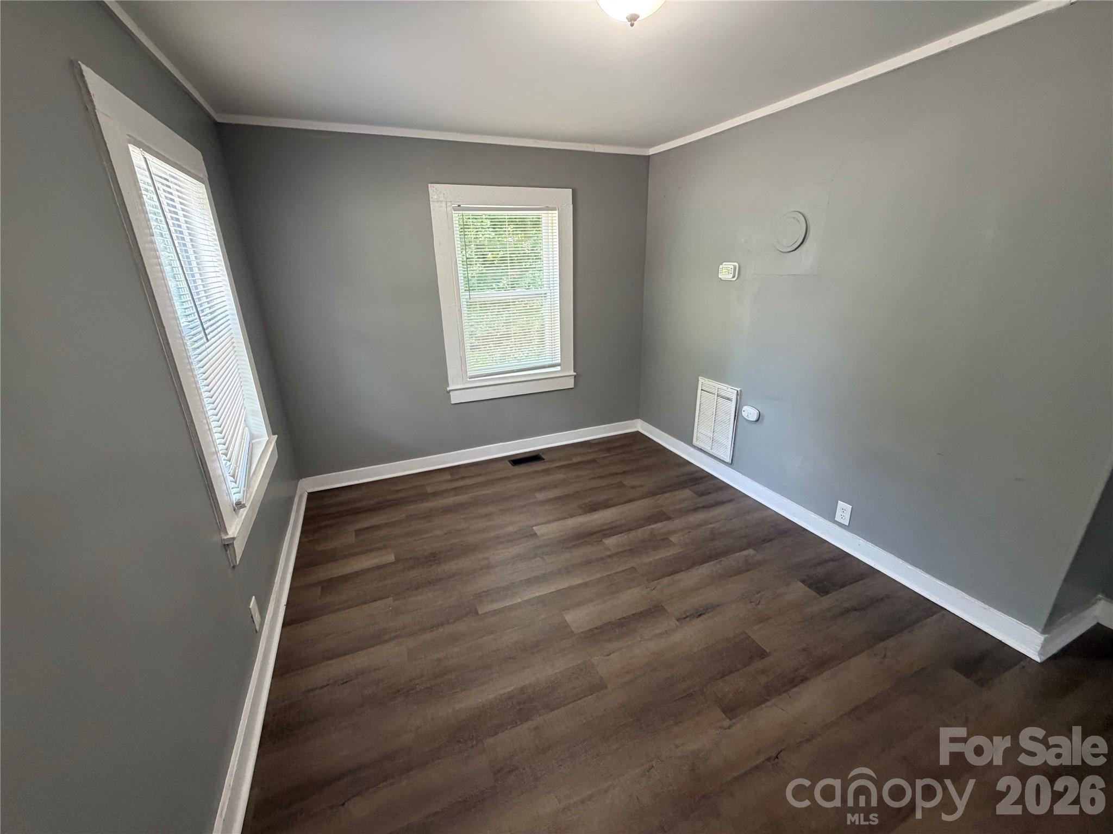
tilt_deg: -18.3
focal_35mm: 14
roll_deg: +0.9
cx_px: 556
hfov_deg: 102.1
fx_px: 450
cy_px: 417
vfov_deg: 85.7
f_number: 2.2
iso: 250
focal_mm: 2.22
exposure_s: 1/60
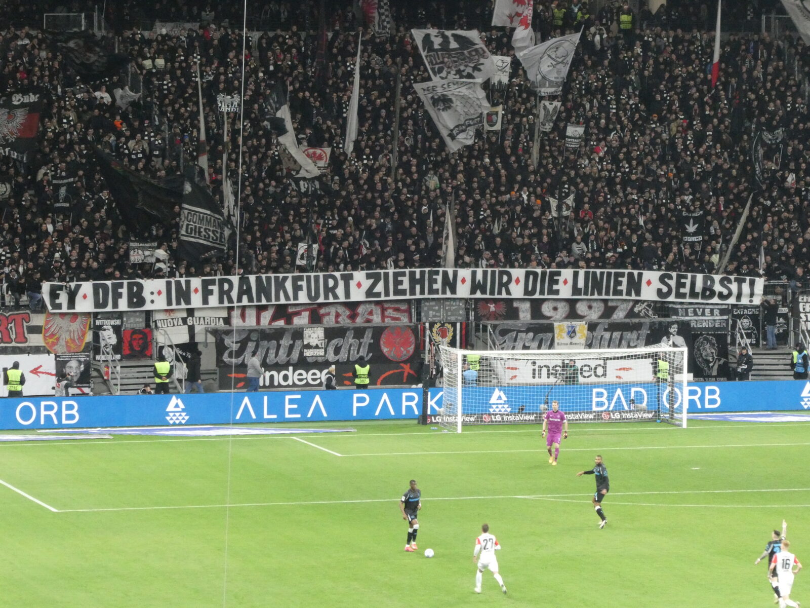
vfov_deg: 7.4
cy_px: 304
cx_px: 405
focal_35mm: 200
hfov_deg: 9.9
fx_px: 4680
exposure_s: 1/80
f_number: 5.6
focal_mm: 35.8
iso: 1000
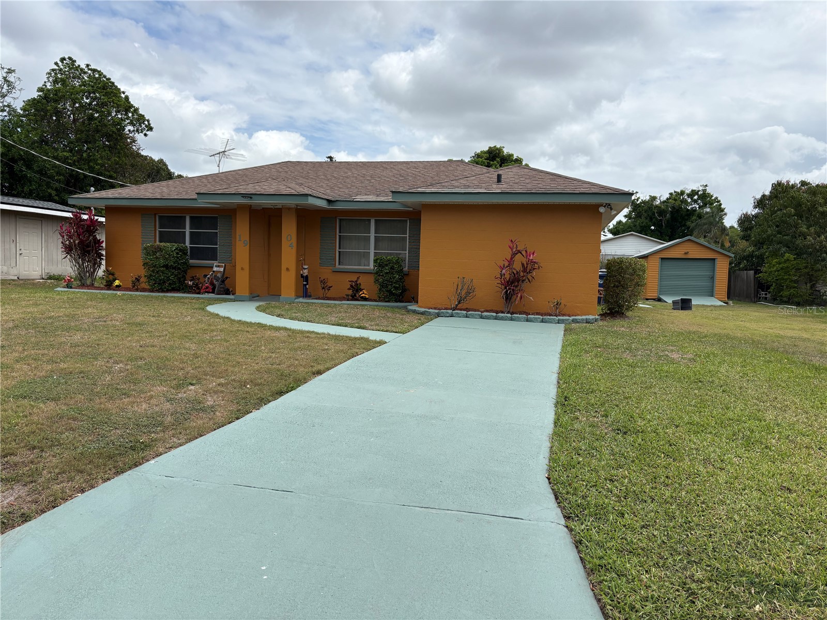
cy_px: 310
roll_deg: -1.7
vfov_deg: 53.1
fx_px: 621
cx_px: 414
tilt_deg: -3.6
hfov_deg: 67.3
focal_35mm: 26
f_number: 1.6
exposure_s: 1/4950
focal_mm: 5.96
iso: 50
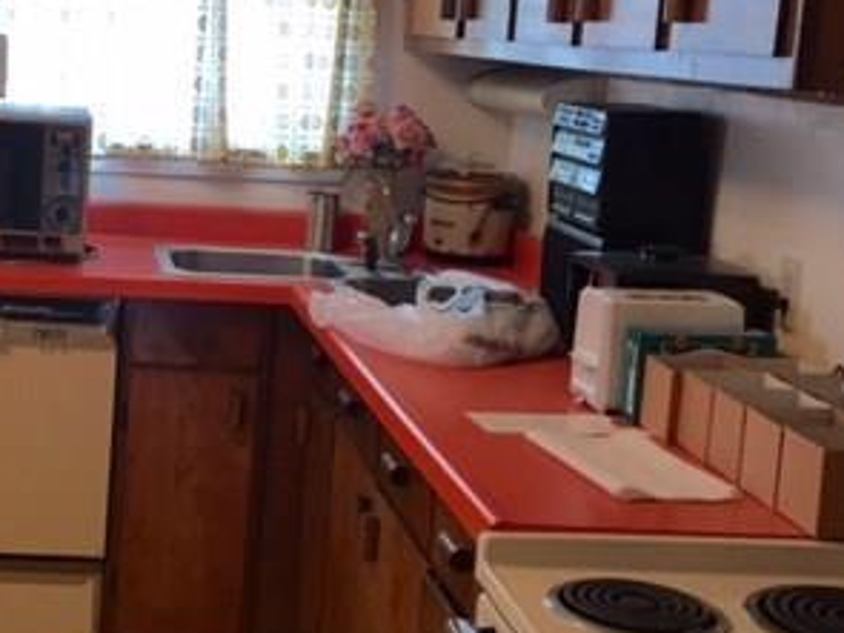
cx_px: 152
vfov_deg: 23.2
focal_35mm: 63
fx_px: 1535
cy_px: 241
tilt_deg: -7.5
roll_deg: -3.5
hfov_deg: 29.9
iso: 50
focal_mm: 4.15
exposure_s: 1/30
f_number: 2.2
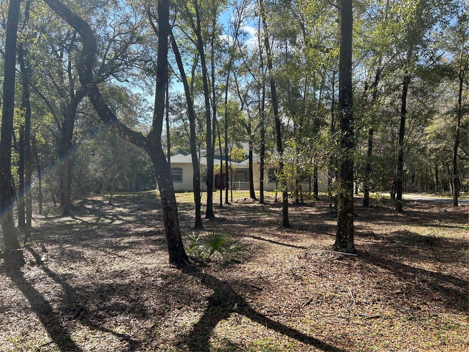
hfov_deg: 67.3
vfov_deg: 53.1
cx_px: 234
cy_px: 176
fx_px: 352
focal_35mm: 26
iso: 50
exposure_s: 1/1361
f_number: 1.5
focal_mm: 5.7
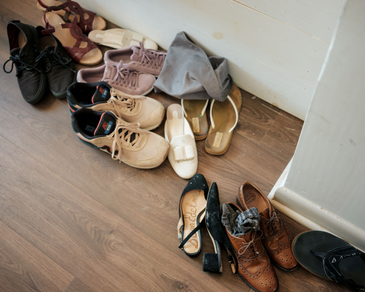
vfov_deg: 35.7
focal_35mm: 42
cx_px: 185
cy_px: 145
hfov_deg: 43.8
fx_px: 454
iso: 800
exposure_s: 1/25
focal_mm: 50
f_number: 3.5
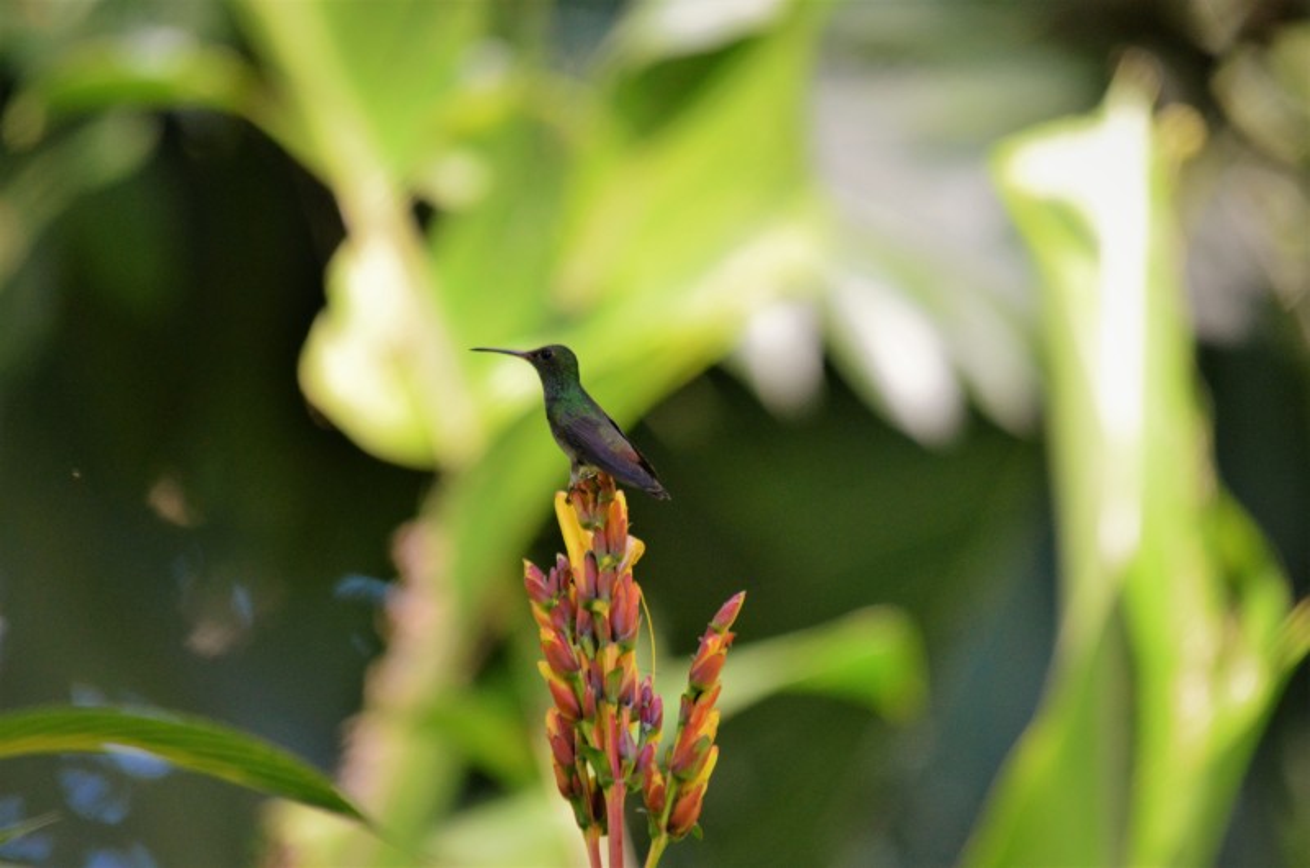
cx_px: 655
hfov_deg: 2.8
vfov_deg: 1.8
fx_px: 27237
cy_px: 434
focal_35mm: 750
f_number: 6.3
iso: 1600
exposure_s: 1/400
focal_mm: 500
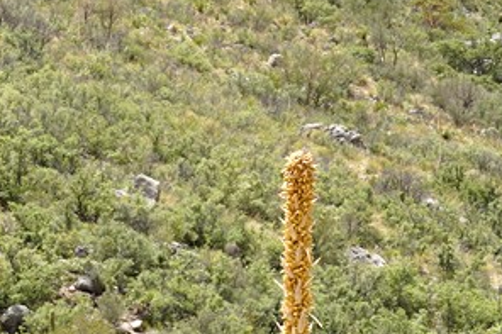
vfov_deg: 7.0
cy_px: 258
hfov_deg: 10.5
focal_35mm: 196
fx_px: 2731
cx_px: 126
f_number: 10
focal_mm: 29
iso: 100
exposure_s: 1/100
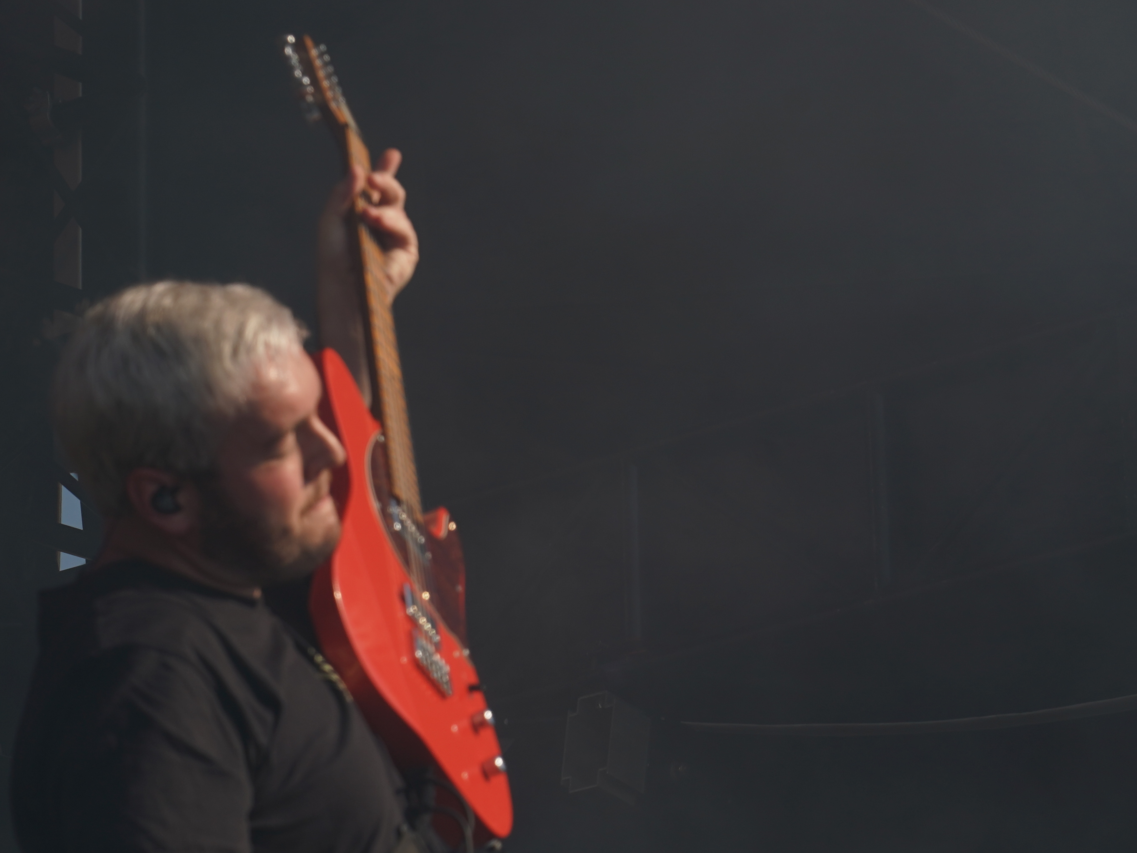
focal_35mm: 222
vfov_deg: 6.7
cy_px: 477
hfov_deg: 8.9
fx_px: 7291
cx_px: 898
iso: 100
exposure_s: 1/500
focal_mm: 105
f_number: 8
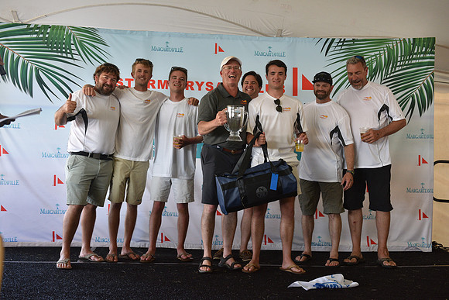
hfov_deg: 41.1
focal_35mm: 48
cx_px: 224
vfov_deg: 28.1
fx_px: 599
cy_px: 150
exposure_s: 1/160
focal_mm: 48
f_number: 4.5
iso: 800
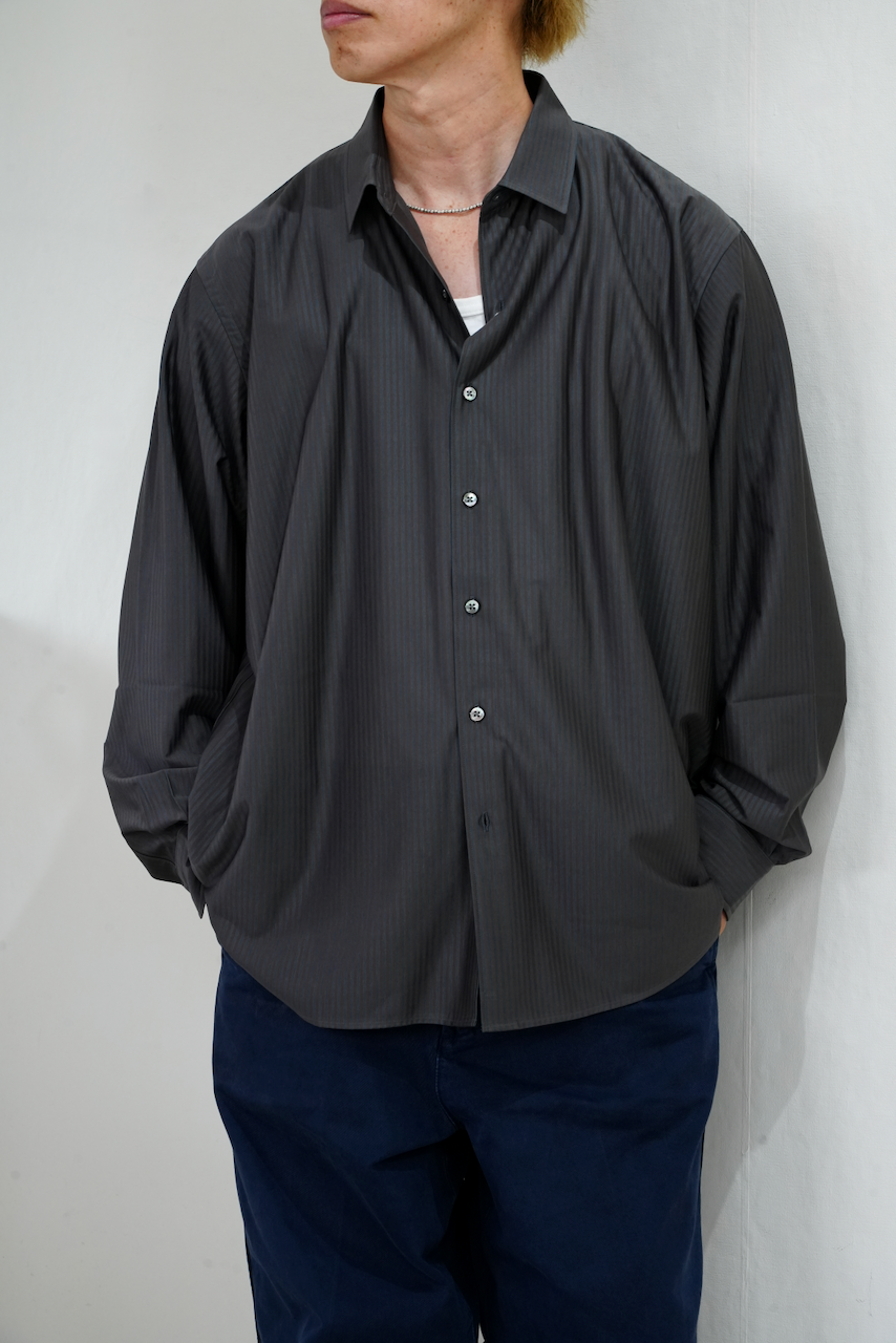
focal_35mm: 94
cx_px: 448
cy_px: 672
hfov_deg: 14.6
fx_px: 3507
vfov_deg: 21.7
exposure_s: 1/30
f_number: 11
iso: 1600
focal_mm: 94
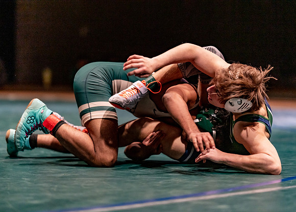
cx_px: 148
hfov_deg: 14.2
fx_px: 1189
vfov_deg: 10.2
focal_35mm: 141
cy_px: 106
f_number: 1.8
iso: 2000
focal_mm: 135
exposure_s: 1/800
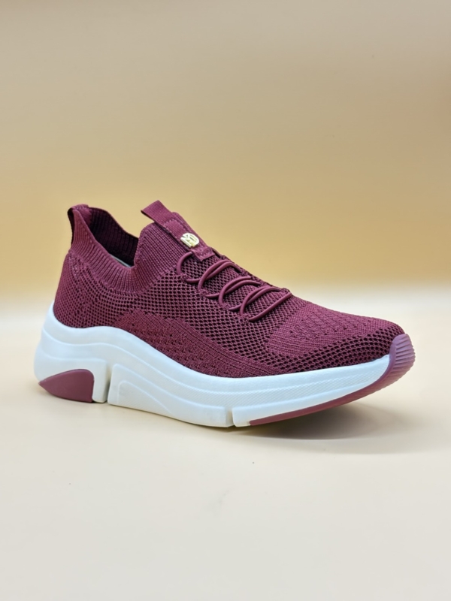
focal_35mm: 52
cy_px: 300
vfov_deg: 36.8
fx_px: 903
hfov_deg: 28.0
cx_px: 226
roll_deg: +2.0
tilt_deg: -9.6
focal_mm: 5.96
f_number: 1.6
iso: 125
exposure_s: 1/60
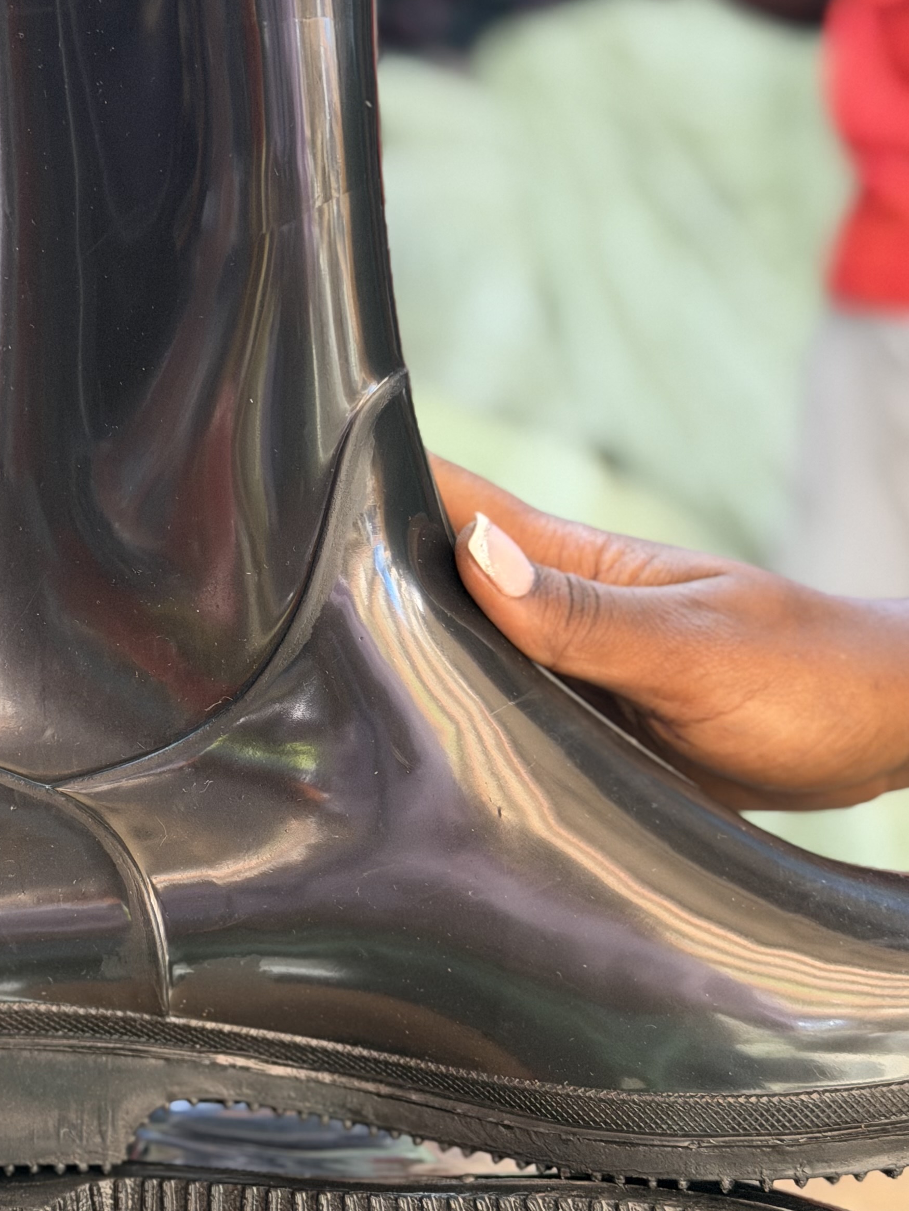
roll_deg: -9.8
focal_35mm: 83
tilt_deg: -14.0
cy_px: 594
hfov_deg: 17.7
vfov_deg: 23.6
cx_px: 274
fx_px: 2906
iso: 250
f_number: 1.78
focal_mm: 6.76
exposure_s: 1/51
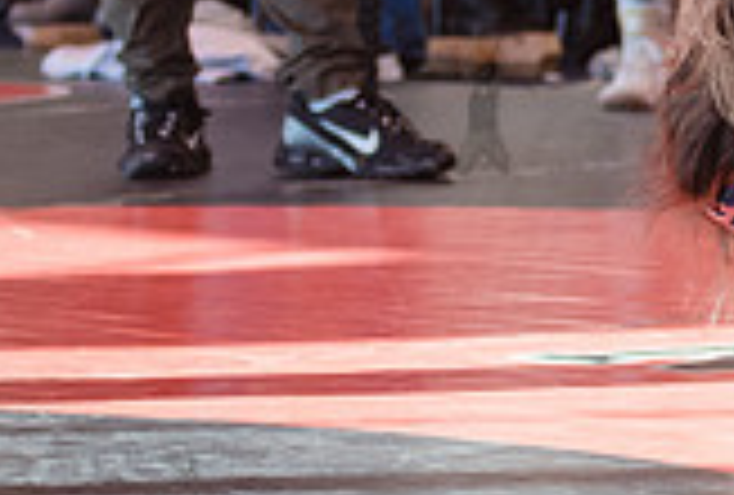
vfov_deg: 4.1
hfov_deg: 6.0
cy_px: -10
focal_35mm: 337
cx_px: 1017
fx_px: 6897
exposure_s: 1/400
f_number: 4
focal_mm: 80
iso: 400
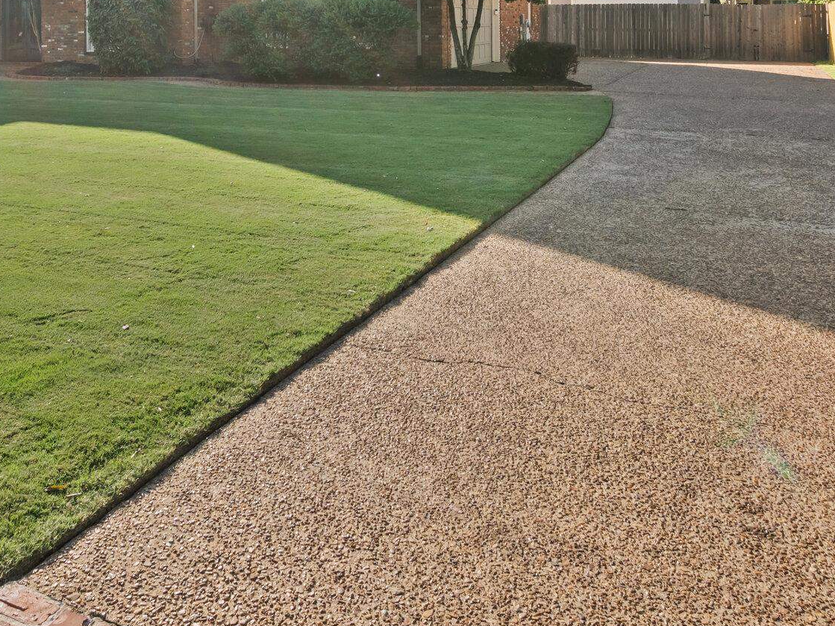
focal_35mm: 34
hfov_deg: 53.6
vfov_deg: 38.2
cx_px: 338
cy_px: 37
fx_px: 821
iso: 100
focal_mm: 11
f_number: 11
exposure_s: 1/50
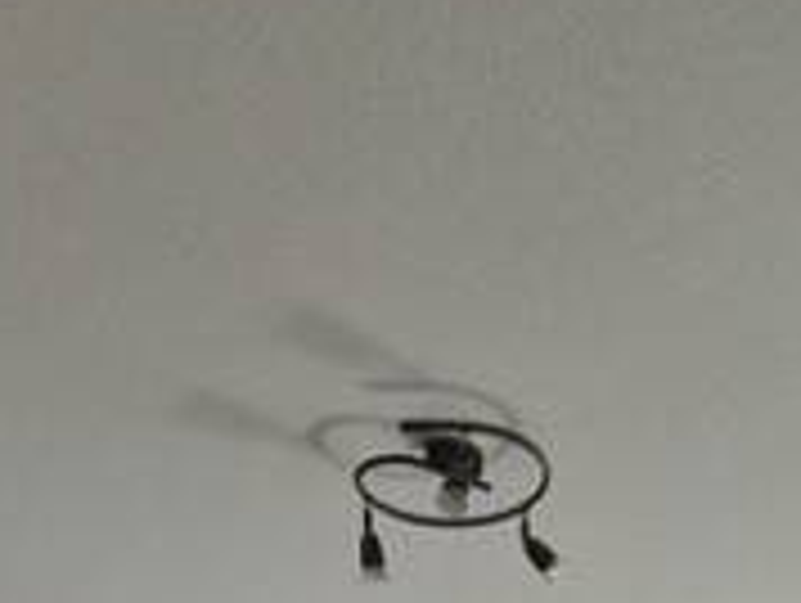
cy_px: 1233
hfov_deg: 33.7
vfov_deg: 17.6
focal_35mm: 56
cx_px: 594
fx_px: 1298
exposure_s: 1/100
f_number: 2.2
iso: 100
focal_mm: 2.2
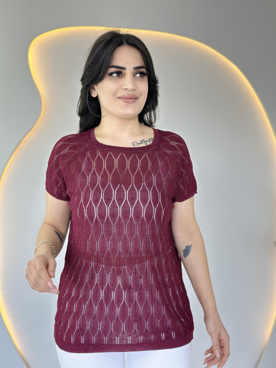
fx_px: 510
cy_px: 184
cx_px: 138
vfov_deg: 39.7
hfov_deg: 30.3
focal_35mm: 48
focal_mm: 6.86
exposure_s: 1/100
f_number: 1.78
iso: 80
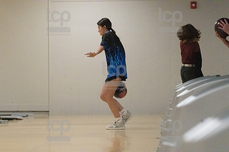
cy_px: 76
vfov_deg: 7.9
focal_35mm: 174
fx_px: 1106
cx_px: 114
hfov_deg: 11.8
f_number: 4
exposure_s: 1/1250
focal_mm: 116
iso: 10000
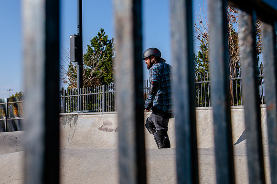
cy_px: 64
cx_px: 96
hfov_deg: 31.0
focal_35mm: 65
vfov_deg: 21.0
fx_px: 496
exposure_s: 1/500
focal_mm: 46
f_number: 8
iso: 200
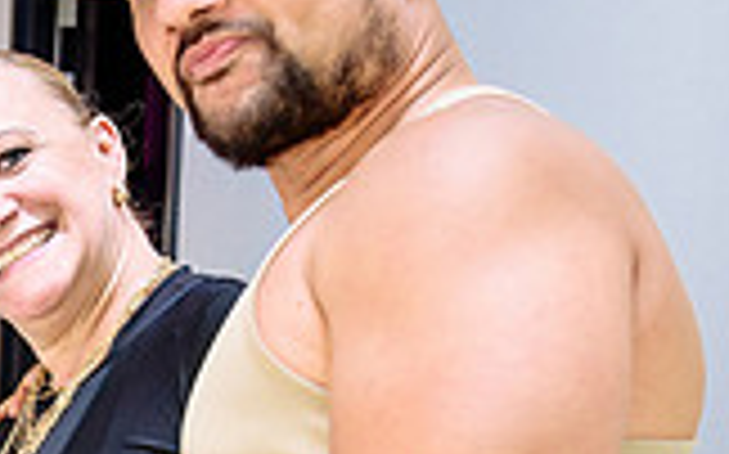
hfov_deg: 15.9
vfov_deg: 10.5
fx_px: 2442
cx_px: -274
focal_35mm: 123
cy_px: 450
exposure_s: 1/100
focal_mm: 32
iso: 1600
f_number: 3.5
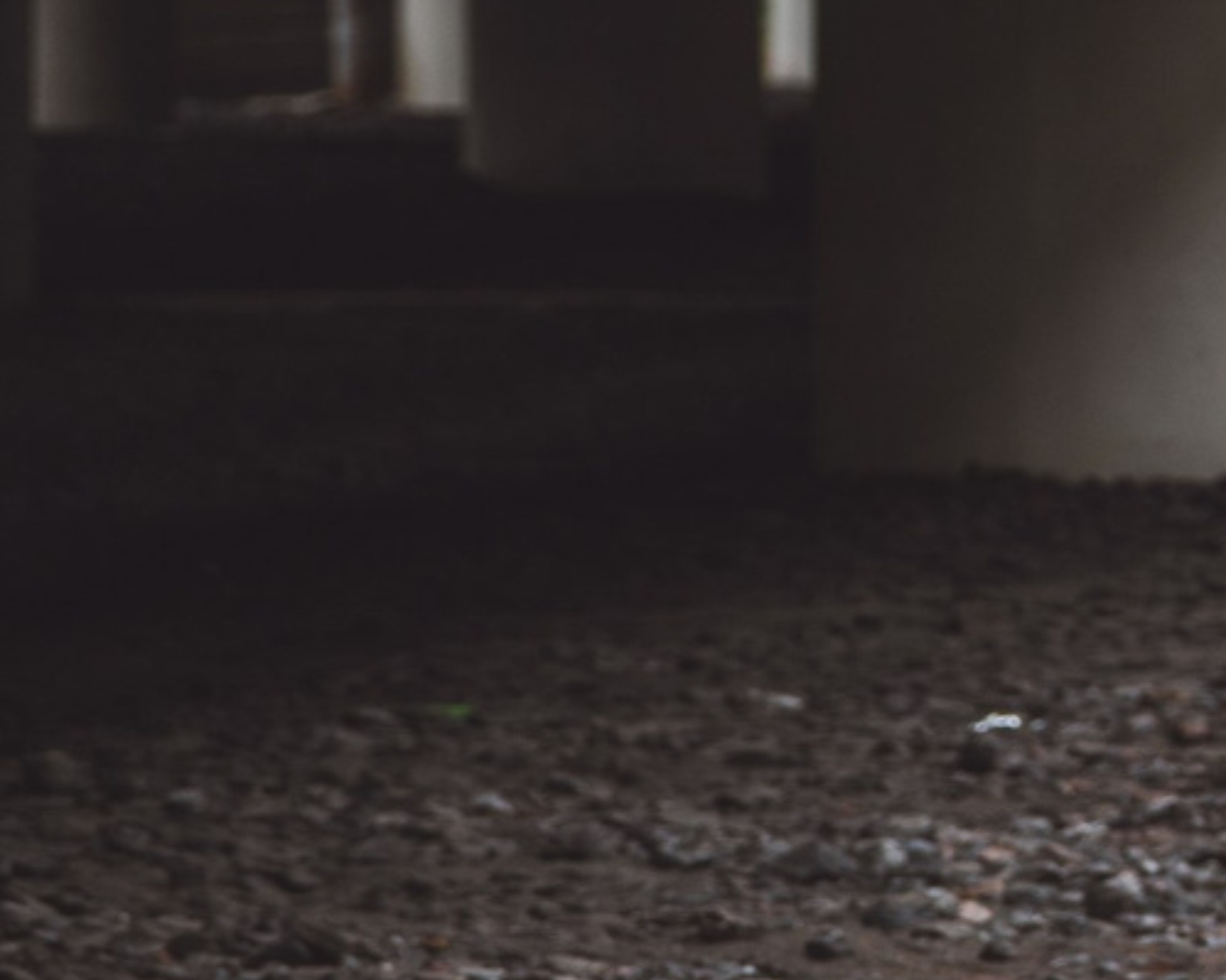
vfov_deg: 3.5
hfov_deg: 4.2
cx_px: 3450
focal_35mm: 448
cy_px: 151
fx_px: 16252
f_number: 4
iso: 320
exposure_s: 1/50
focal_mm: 81
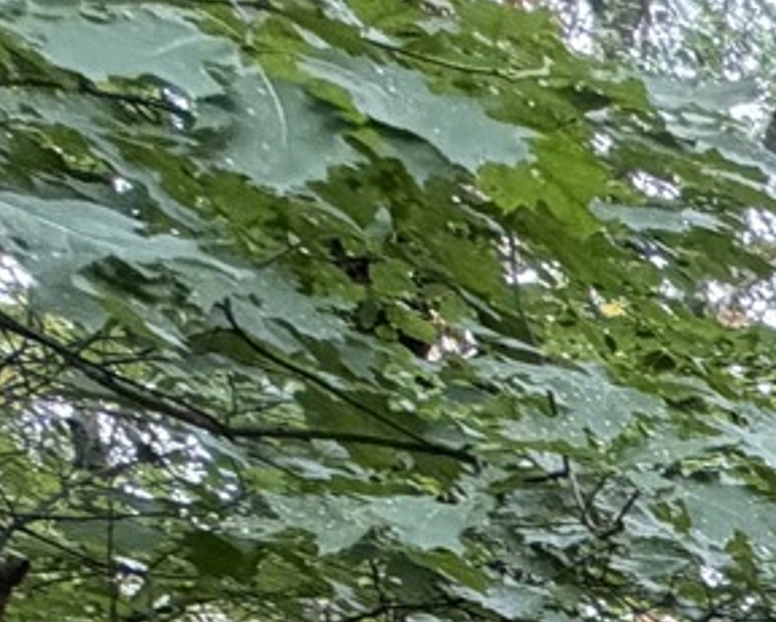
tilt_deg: -10.3
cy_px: 1486
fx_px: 2092
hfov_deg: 12.6
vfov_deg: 12.9
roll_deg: +0.4
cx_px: 2131
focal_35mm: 91
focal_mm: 2.22
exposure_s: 1/90
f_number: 2.2
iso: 320
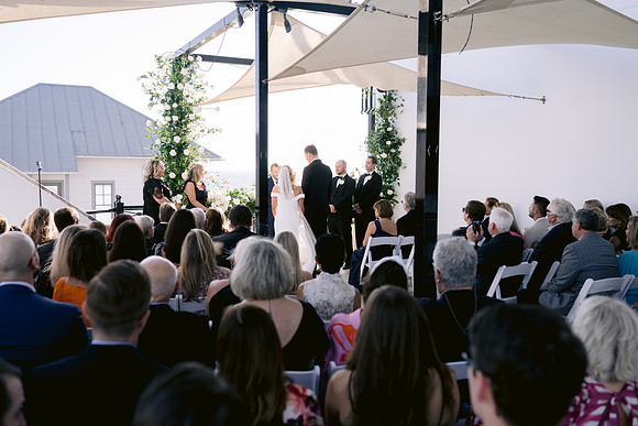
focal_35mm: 35
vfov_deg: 37.9
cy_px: 213
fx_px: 620
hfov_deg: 54.4
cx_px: 319
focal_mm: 35
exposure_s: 1/1250
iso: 200
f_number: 2.8
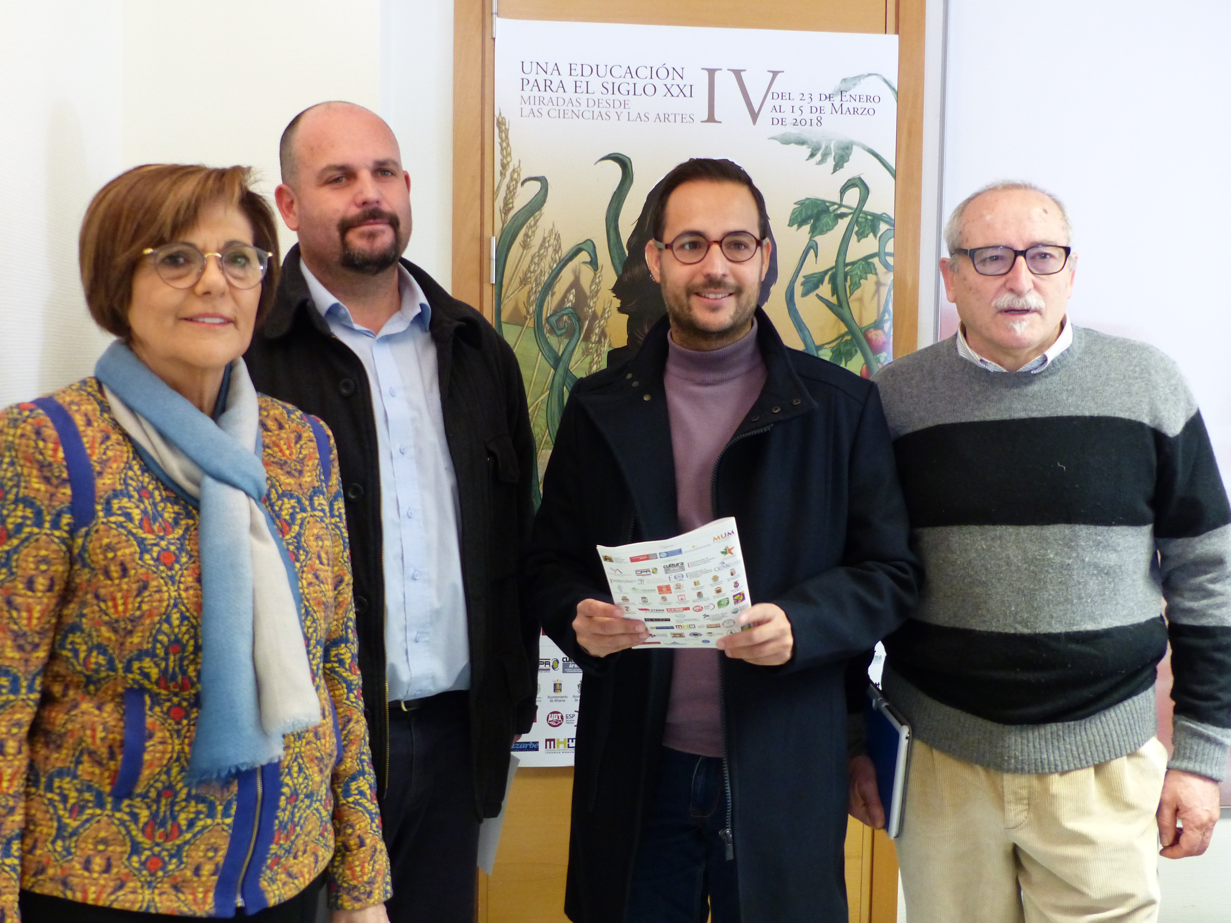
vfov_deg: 36.0
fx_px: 1422
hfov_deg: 46.8
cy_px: 462
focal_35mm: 40
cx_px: 616
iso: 400
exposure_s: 1/50
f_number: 2.8
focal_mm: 7.1
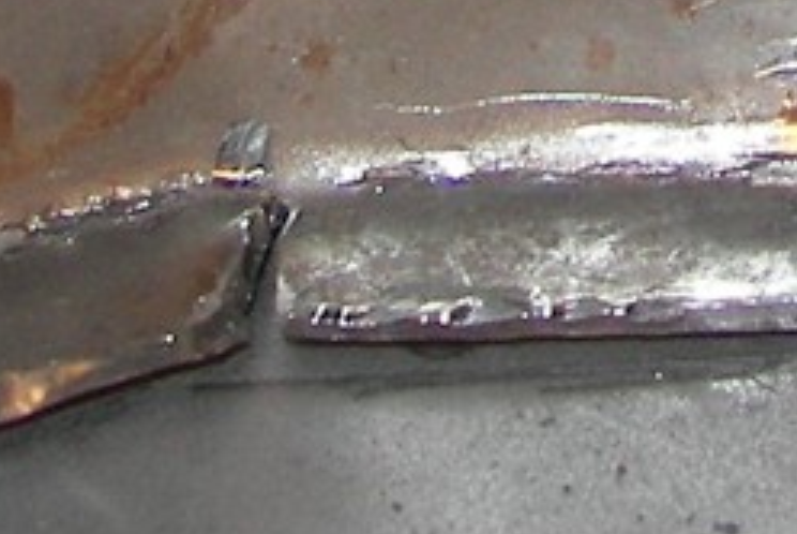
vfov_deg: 6.1
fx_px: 4677
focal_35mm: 211
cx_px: 842
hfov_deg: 9.7
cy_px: -981
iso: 100
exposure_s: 1/30
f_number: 2.8
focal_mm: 6
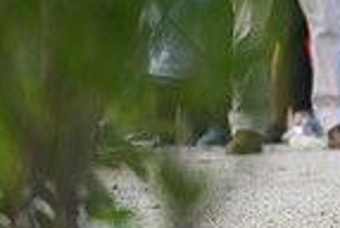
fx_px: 15322
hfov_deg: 1.3
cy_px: -170
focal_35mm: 1619
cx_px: 666
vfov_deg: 0.9
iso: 1100
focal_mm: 400
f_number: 5
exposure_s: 1/1600
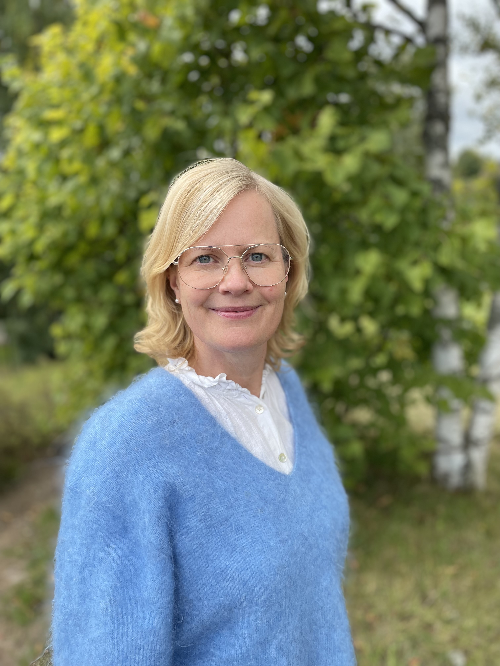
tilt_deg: -15.2
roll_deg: -1.0
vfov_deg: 67.3
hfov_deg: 53.1
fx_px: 501
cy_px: 333
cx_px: 250
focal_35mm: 26
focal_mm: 4.2
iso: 50
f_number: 1.6
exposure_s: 1/1208
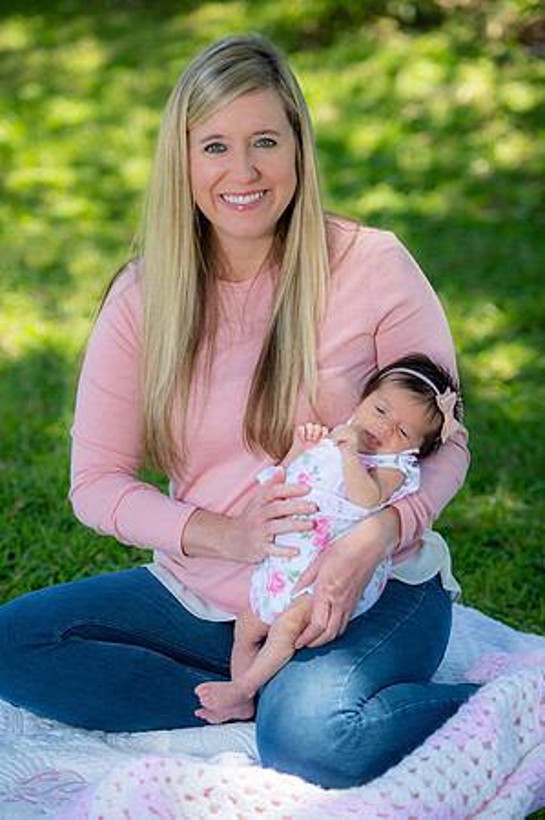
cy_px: 410
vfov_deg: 19.5
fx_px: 2390
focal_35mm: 105
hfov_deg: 13.0
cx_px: 272
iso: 100
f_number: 2.8
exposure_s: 1/250
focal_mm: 105
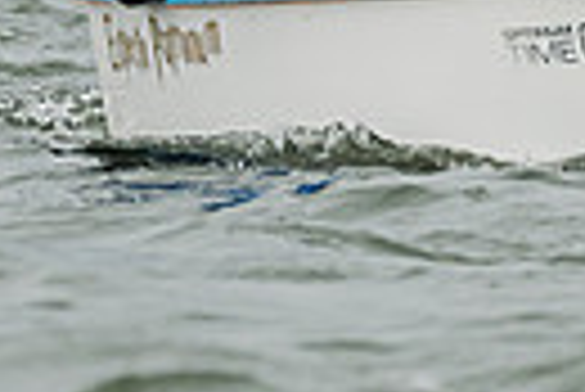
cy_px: -253
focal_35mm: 1608
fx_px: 26159
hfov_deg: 1.3
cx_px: 252
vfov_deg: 0.9
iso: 320
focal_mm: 290
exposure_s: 1/1250
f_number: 5.3
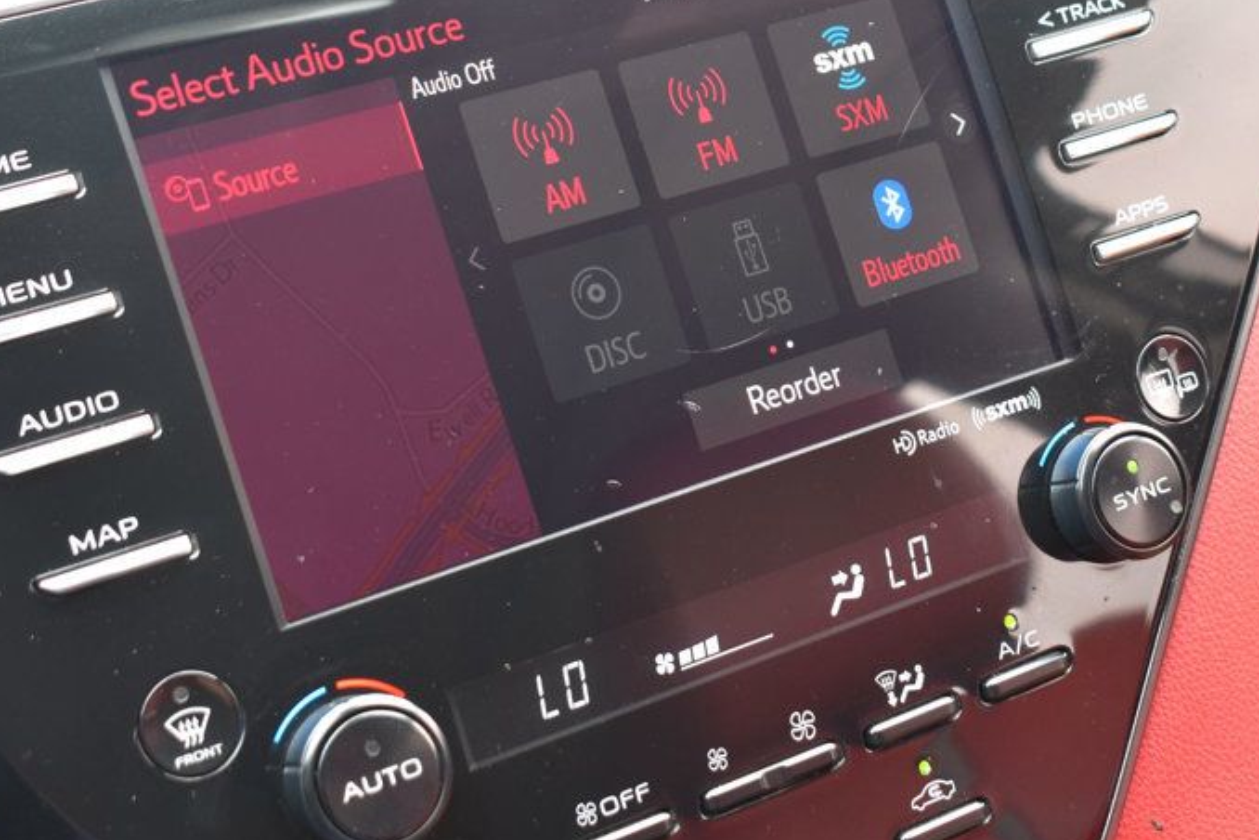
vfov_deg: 17.7
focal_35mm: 77
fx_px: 2693
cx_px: 750
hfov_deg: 26.3
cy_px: 295
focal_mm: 34
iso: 400
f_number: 6.3
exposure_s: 1/20
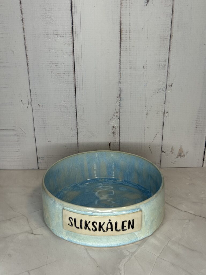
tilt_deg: -23.0
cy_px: 138
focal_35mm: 48
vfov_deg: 39.7
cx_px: 103
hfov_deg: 30.3
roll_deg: -0.4
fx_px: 381
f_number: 1.78
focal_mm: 6.76
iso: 80
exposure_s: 1/119
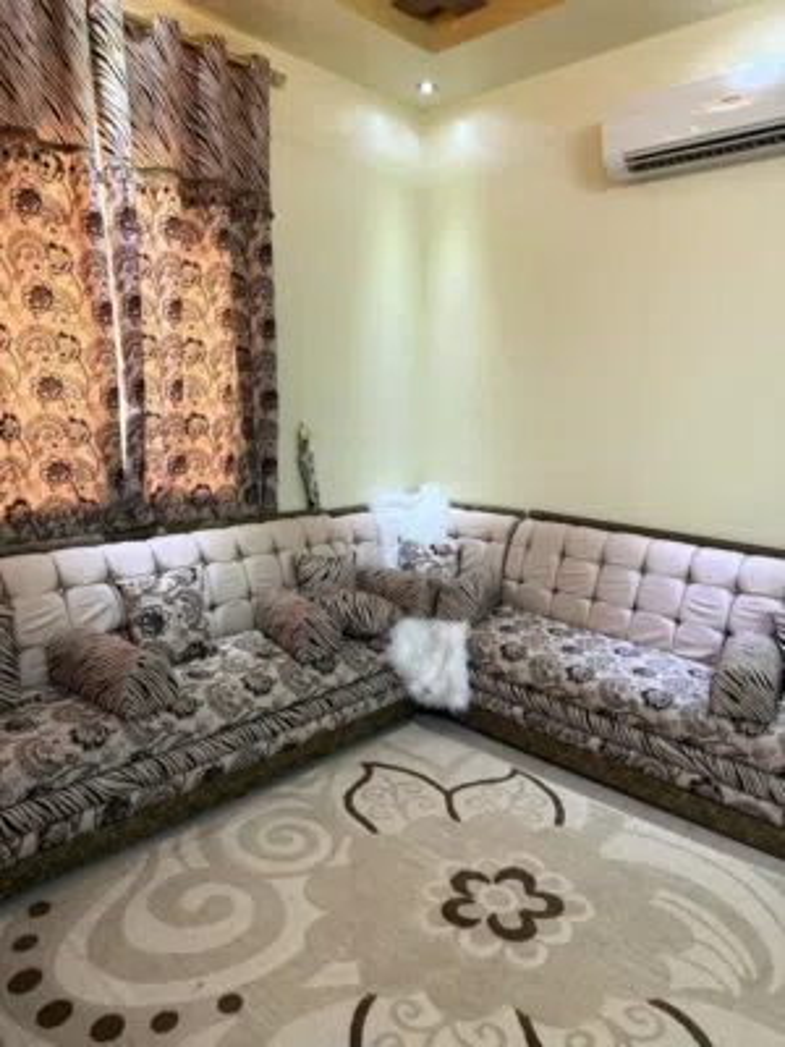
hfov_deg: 56.8
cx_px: 392
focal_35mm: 24
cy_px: 524
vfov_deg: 71.6
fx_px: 726
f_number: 1.78
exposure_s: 1/50
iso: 320
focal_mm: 6.76
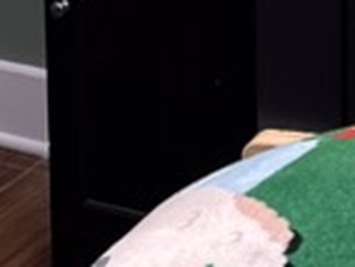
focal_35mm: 173
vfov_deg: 7.5
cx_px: 715
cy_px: -549
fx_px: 1777
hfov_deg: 10.5
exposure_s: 1/120
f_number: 1.78
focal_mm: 6.76
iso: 125
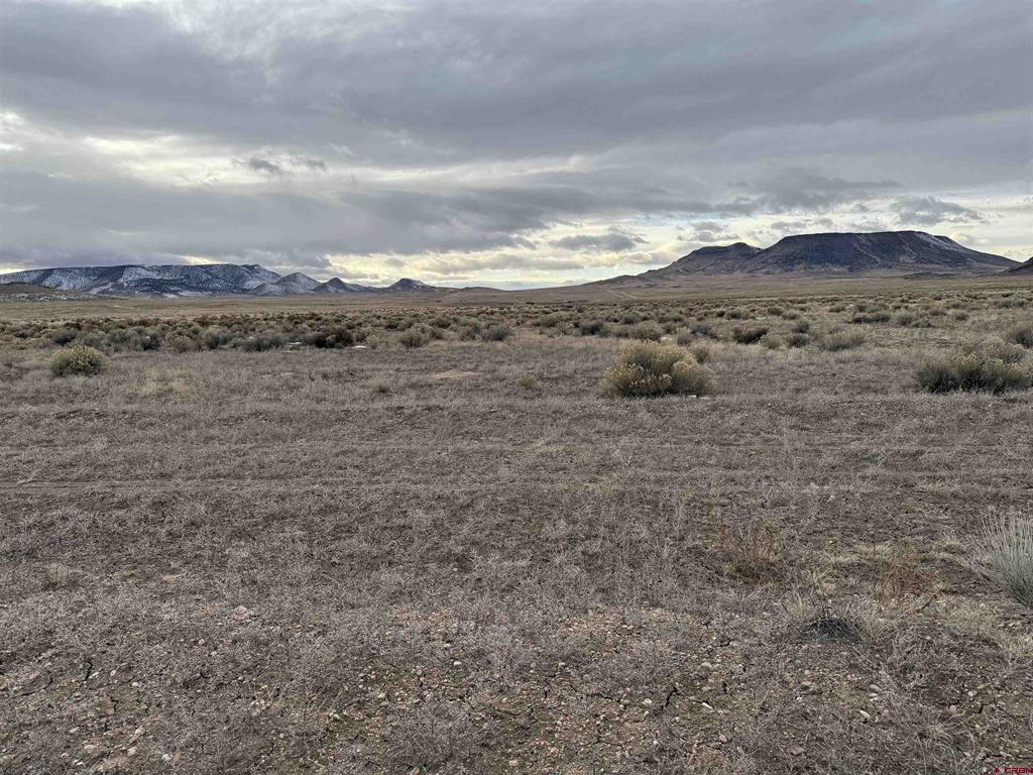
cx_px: 516
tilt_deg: -7.4
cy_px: 388
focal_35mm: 24
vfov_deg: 56.8
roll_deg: +1.7
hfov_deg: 71.6
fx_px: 716
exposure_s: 1/1410
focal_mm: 6.76
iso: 80
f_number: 1.78
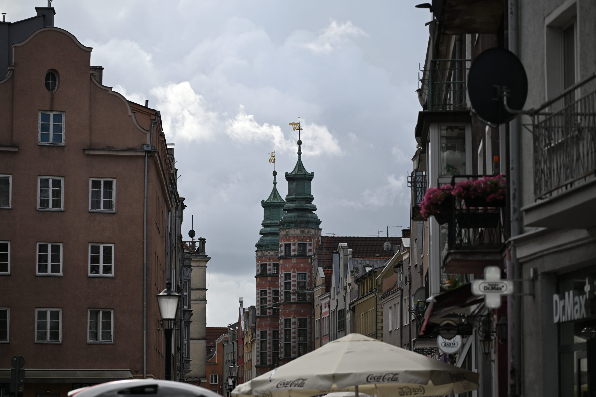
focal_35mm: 120
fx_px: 1987
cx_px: 298
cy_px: 198
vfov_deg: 11.4
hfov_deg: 17.1
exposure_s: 1/4000
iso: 400
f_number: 4.5
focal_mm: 120
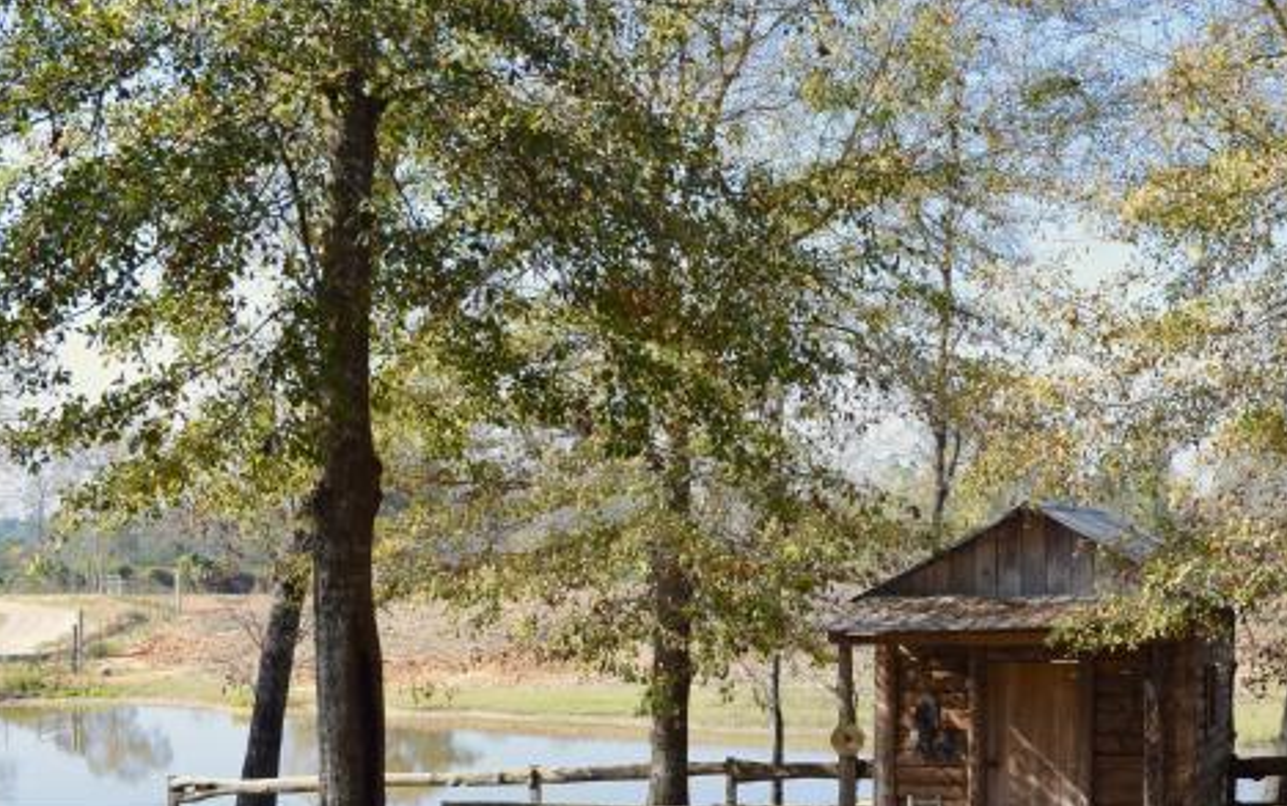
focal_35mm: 59
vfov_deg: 21.9
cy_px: 597
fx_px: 2063
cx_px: 965
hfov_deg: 33.9
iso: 200
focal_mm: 25
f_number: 8
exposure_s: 1/250
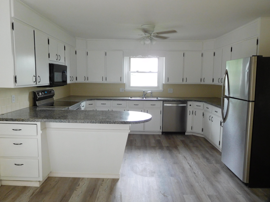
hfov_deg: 69.4
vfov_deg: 54.9
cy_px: 101
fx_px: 195
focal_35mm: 25
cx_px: 135
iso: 220
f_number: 3.4
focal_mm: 4.5
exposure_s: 1/30
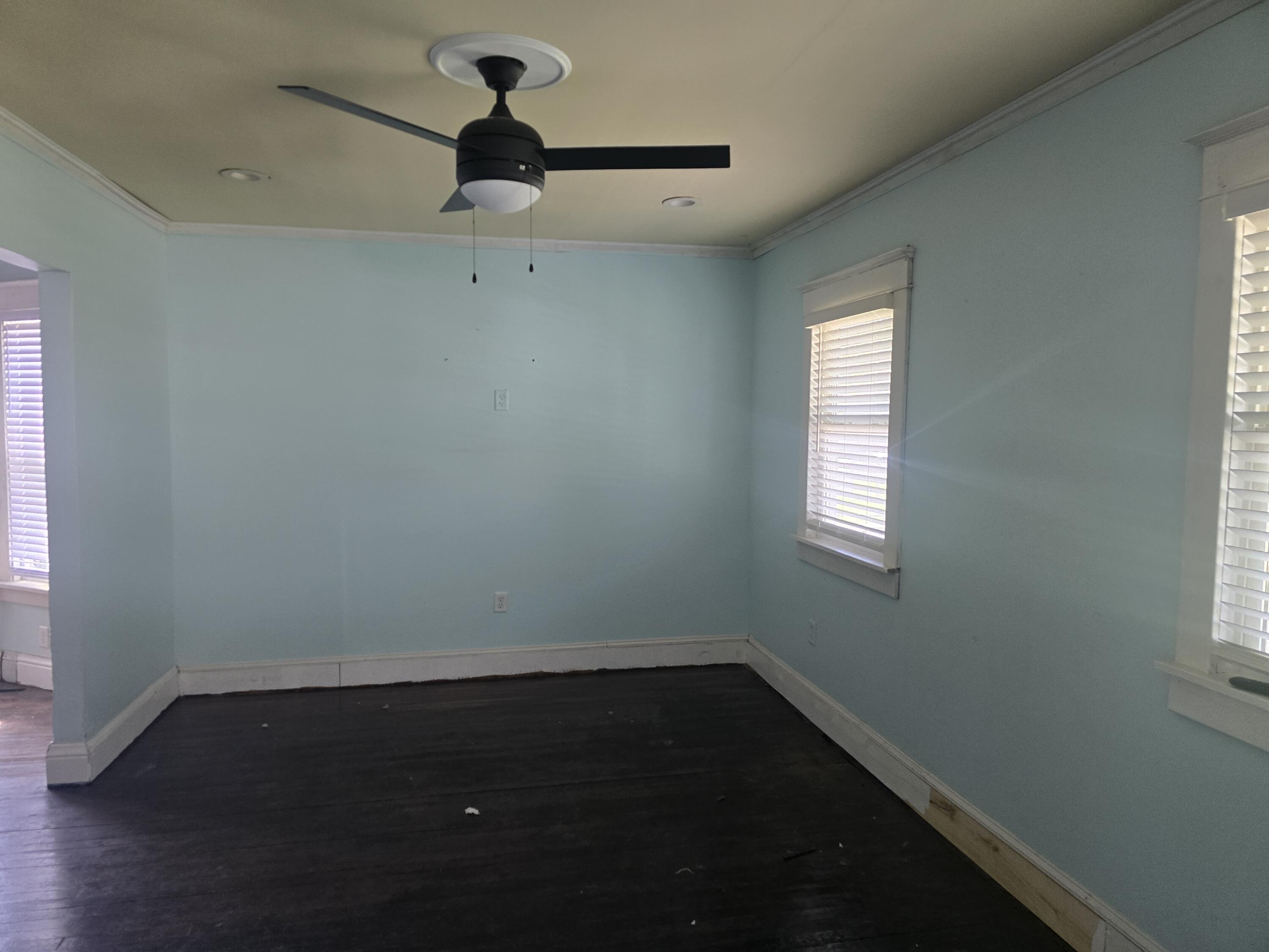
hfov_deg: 73.9
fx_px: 843
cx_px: 634
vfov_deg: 58.9
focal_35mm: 23
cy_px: 476
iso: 320
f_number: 1.7
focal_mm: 6.3
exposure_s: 1/120
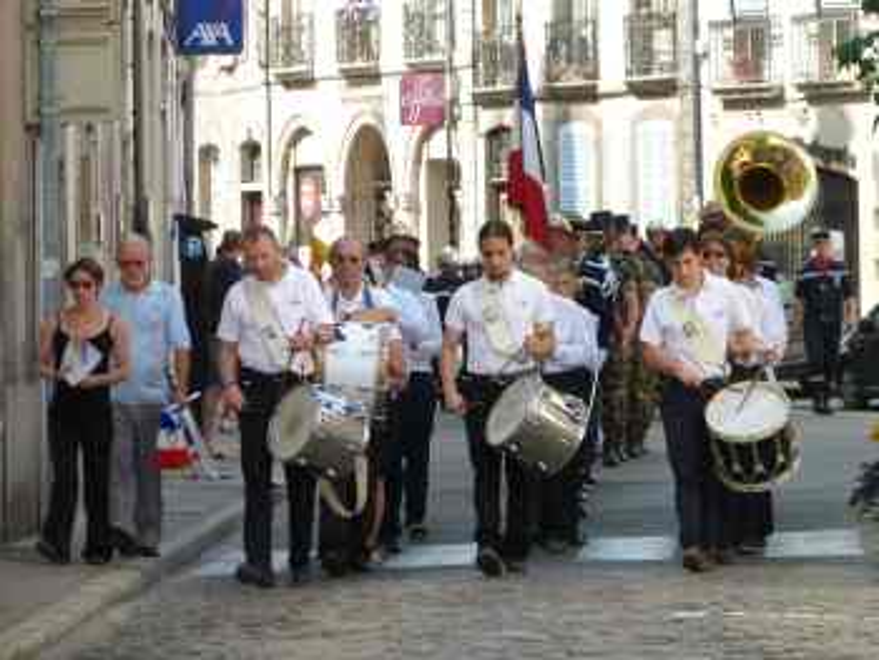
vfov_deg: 5.4
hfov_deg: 7.1
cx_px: 440
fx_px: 7064
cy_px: 330
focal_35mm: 278
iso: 250
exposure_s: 1/500
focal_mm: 50
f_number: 4
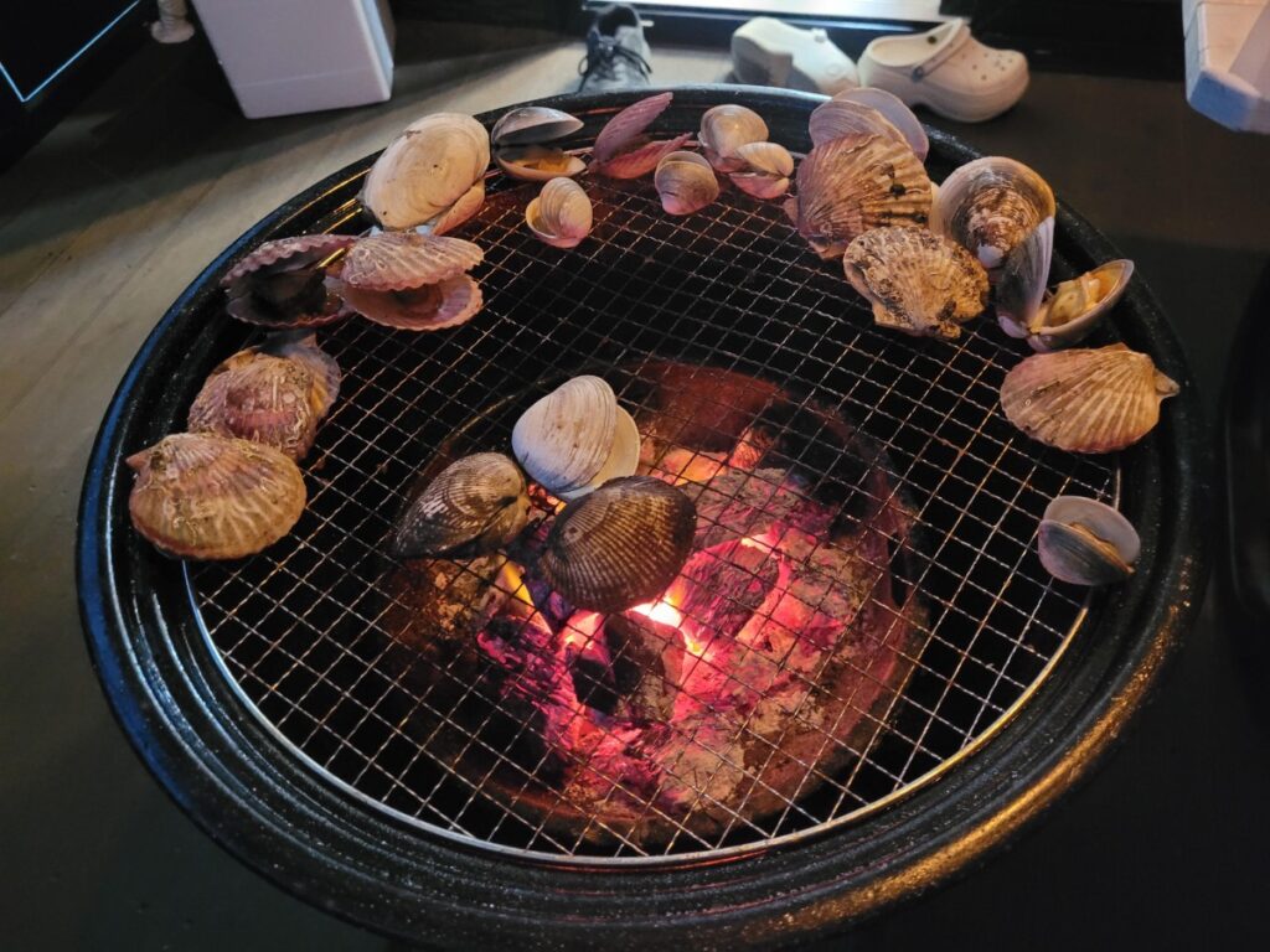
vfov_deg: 53.1
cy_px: 476
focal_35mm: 26
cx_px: 635
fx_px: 954
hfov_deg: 67.3
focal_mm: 5.4
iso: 1250
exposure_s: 1/24
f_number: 1.8
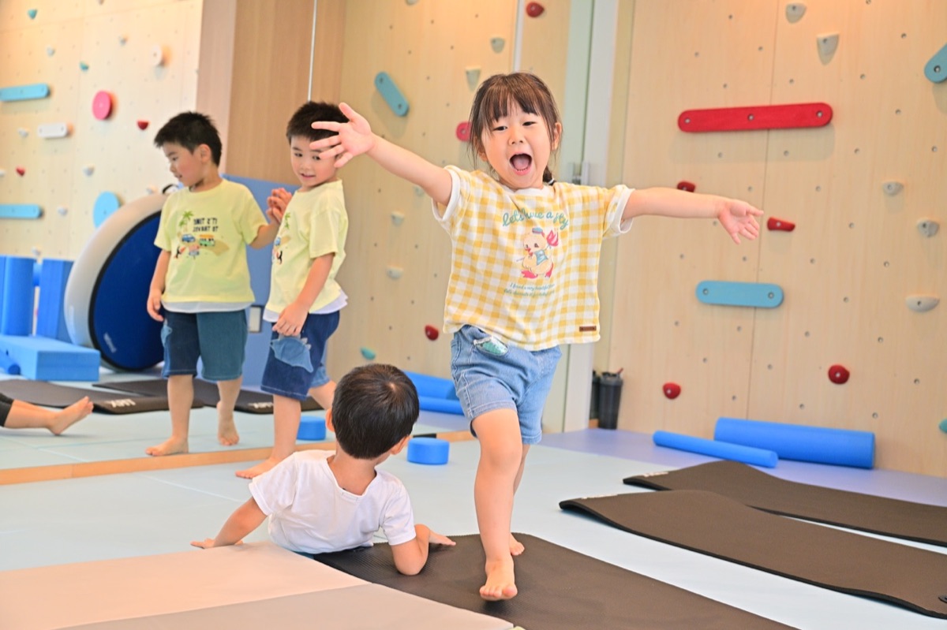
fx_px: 1078
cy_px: 315
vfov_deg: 32.6
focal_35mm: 41
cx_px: 474
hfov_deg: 47.4
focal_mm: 41
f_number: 4
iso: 1000
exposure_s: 1/250
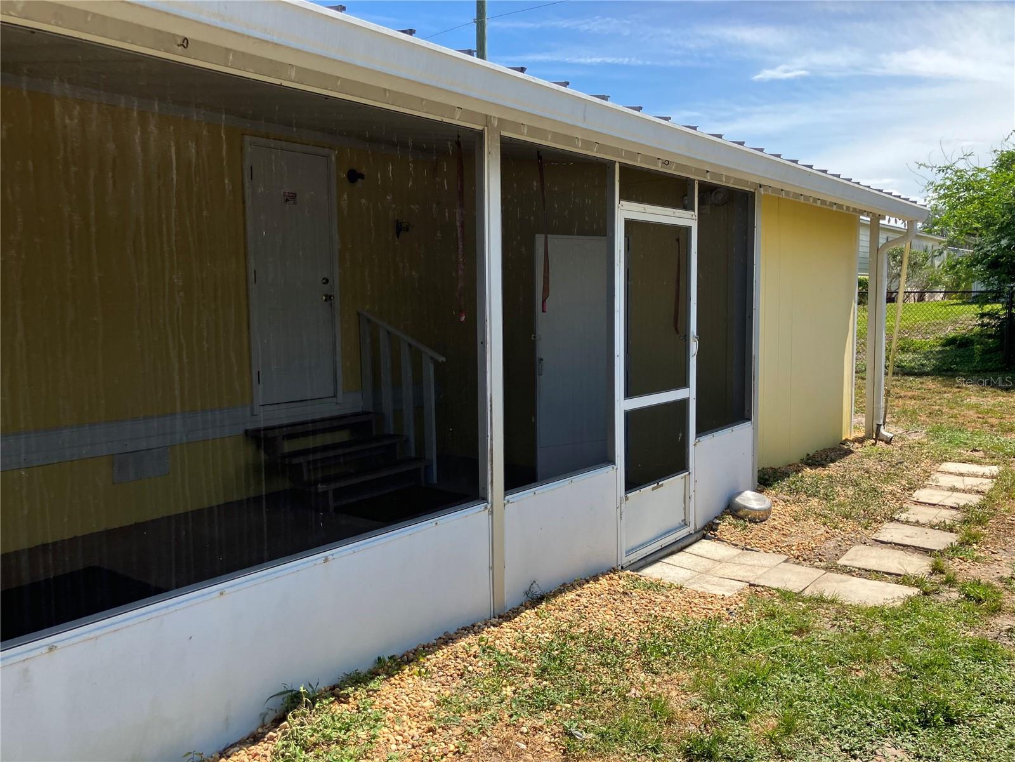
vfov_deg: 49.7
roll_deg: +0.8
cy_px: 381
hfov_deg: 63.4
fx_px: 821
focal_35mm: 28
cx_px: 508
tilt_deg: -4.9
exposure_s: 1/1104
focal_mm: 3.99
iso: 32
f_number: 1.8
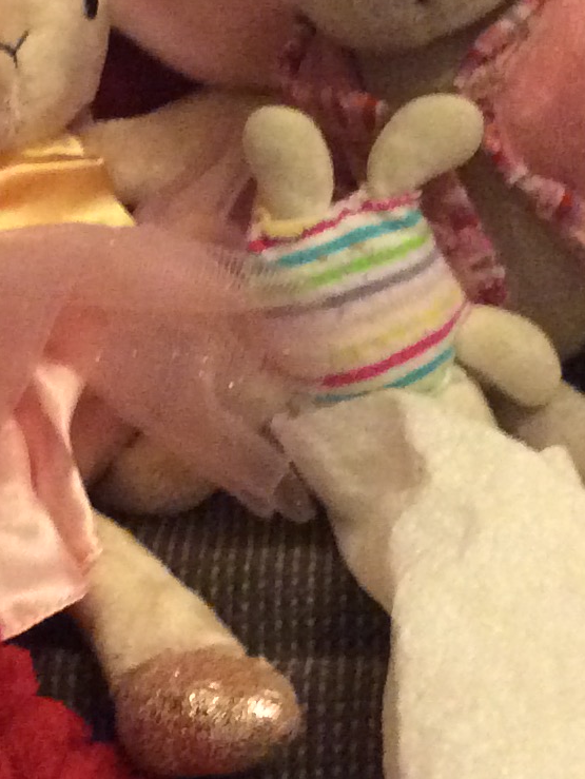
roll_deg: +3.1
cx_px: 181
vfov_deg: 17.5
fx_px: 2522
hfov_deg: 13.2
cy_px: 249
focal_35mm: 112
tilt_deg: -34.8
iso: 400
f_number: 2.4
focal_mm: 3.3
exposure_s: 1/17
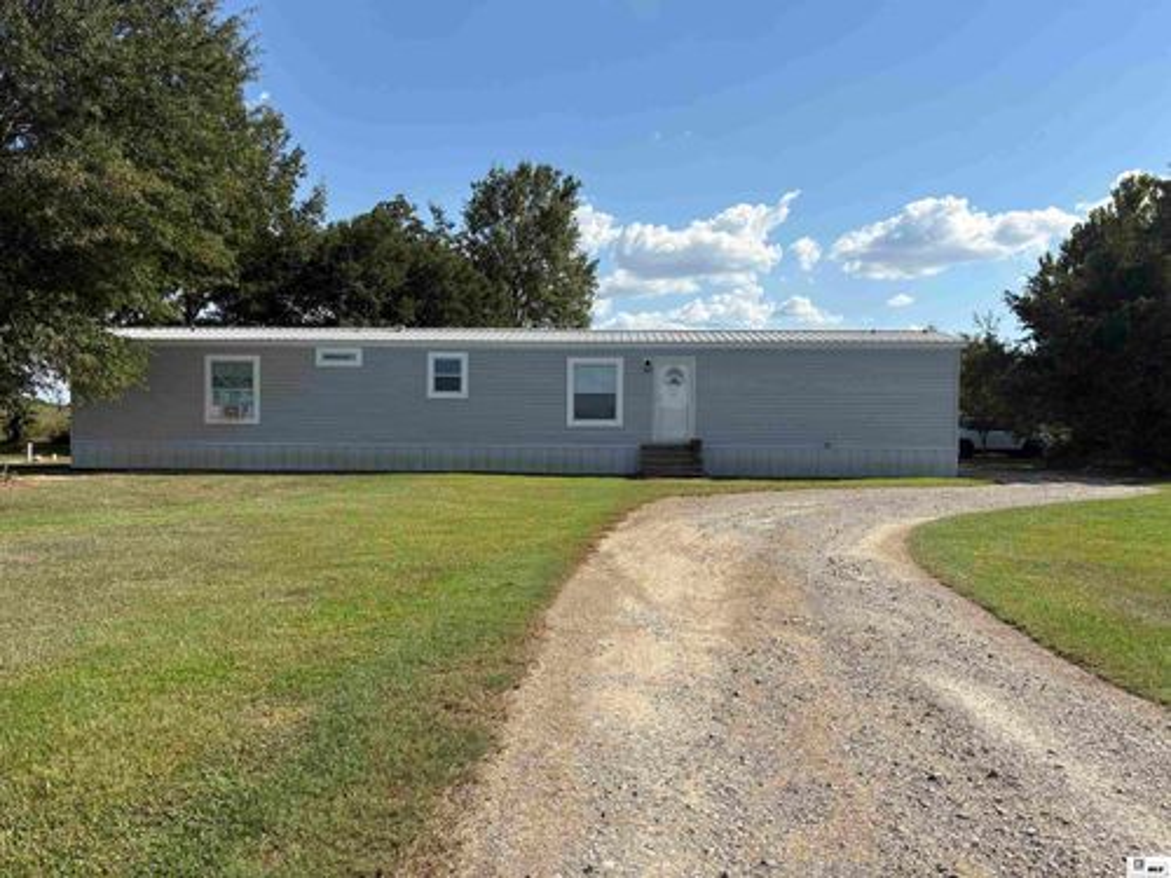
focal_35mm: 26
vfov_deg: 53.1
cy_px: 439
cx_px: 586
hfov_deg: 67.3
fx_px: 880
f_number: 1.6
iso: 50
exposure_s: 1/3831
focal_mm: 5.96
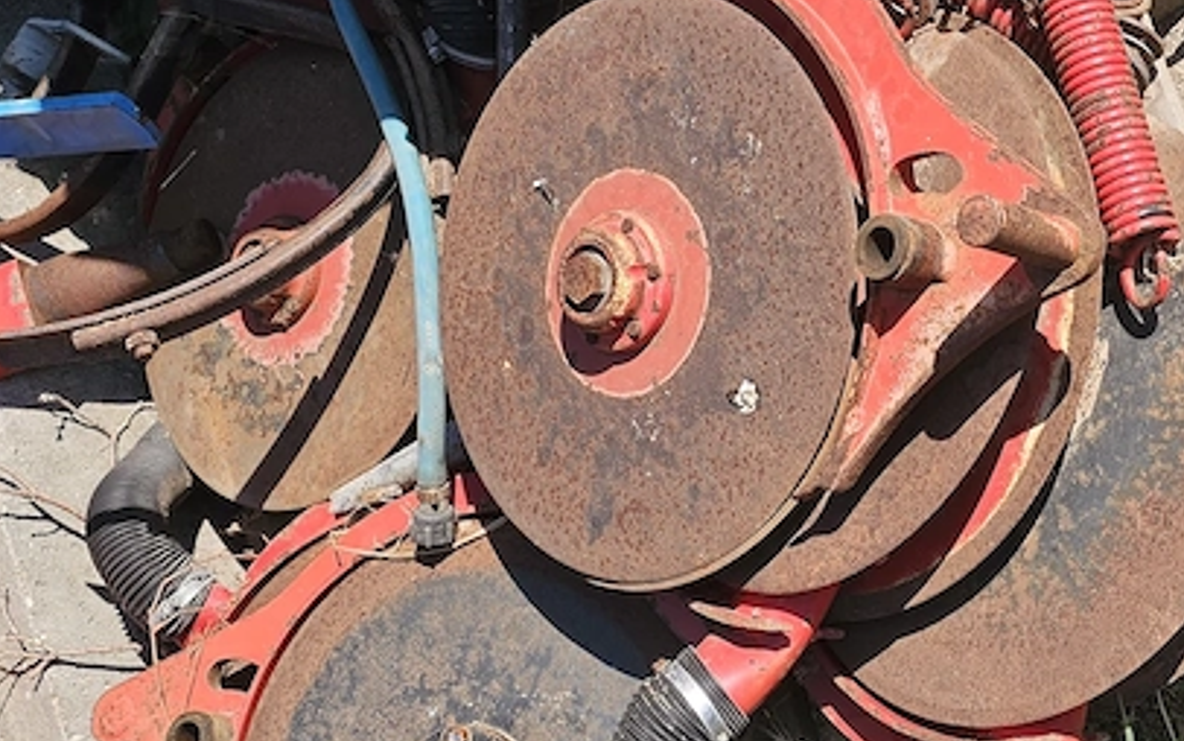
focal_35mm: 60
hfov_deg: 33.1
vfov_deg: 21.6
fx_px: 1937
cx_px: 927
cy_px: 254
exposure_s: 1/484
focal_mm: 6.3
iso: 10
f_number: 1.7
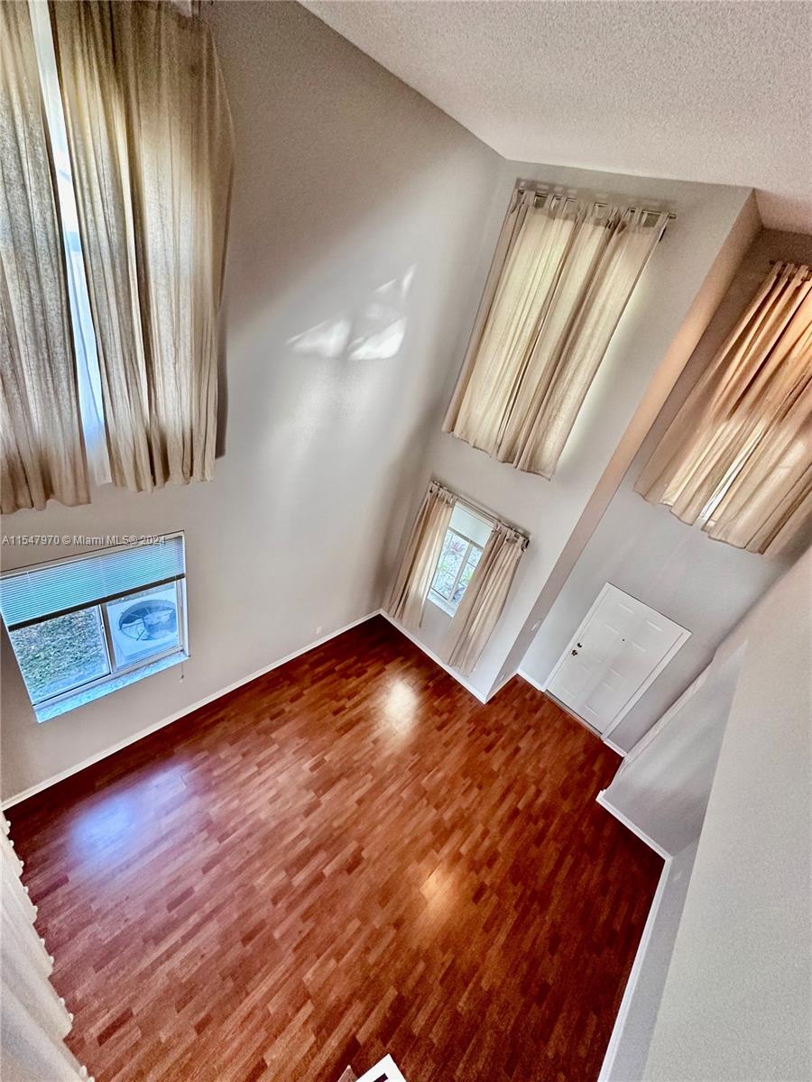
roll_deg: -16.6
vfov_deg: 102.1
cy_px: 541
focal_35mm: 14
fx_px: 438
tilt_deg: -30.5
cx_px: 406
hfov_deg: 85.7
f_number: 2.2
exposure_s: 1/120
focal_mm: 2.22
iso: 250
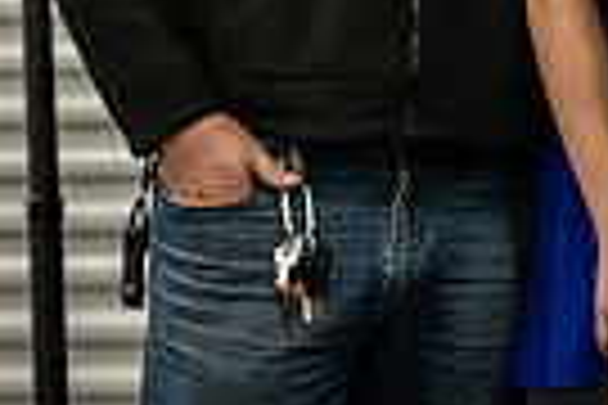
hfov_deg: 4.9
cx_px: 788
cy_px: -326
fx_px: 7127
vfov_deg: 3.2
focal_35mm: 422
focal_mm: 98
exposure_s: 1/200
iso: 3200
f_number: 3.2
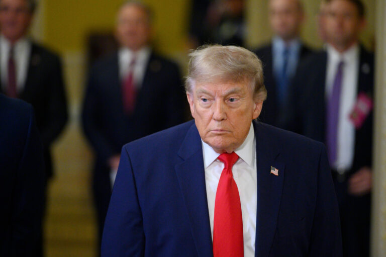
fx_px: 2143
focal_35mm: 200
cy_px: 128
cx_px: 193
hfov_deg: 10.3
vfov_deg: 6.9
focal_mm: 200
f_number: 2.8
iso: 4000
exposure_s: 1/200
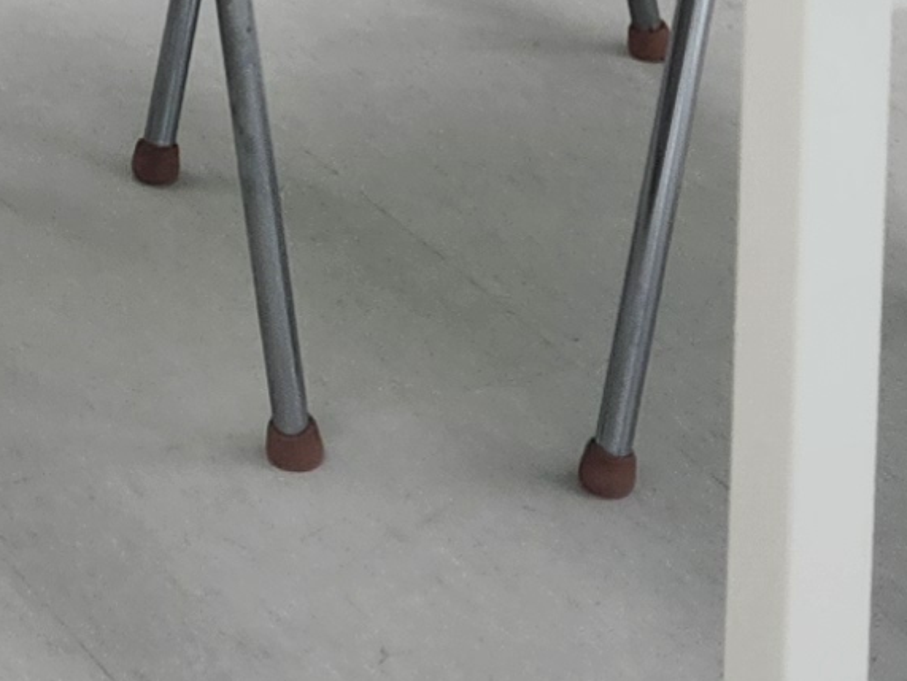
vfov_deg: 8.0
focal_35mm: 161
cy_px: -1286
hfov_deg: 12.0
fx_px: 4221
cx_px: -122
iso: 50
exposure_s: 1/120
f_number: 1.8
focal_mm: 5.4
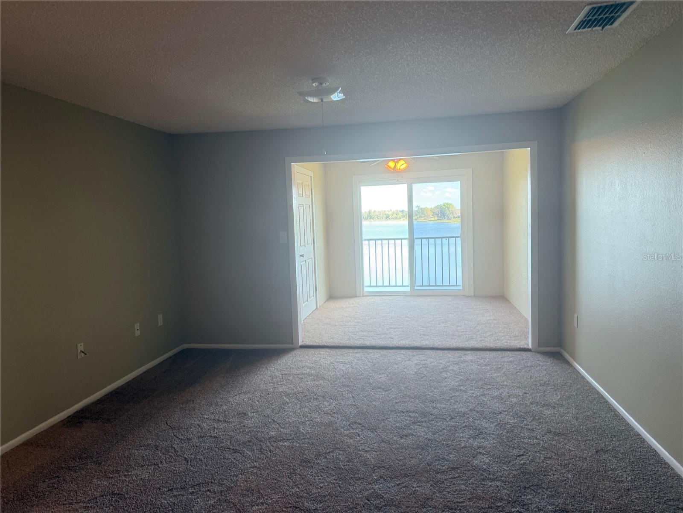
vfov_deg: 56.8
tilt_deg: -2.3
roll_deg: +1.4
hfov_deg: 71.6
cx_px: 342
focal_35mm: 24
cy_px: 256
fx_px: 474
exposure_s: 1/120
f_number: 1.78
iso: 125
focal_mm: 6.76
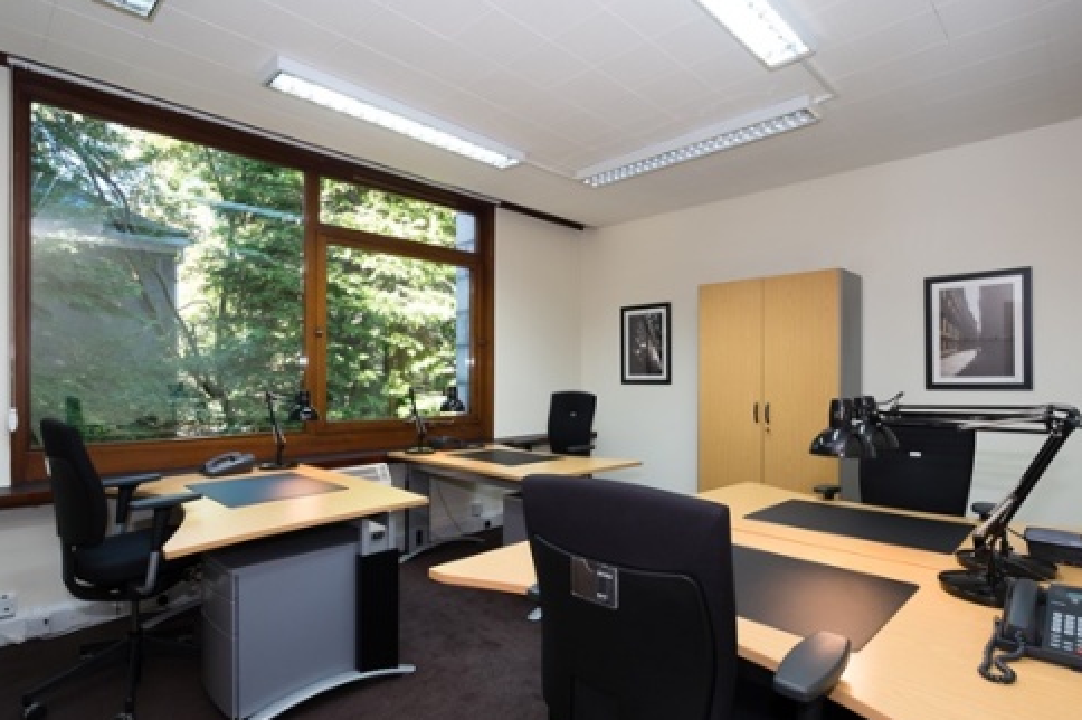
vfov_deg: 67.3
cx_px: 532
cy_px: 379
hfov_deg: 90.0
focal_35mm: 18
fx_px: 541
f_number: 7.1
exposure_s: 1/60
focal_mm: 11.5
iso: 800
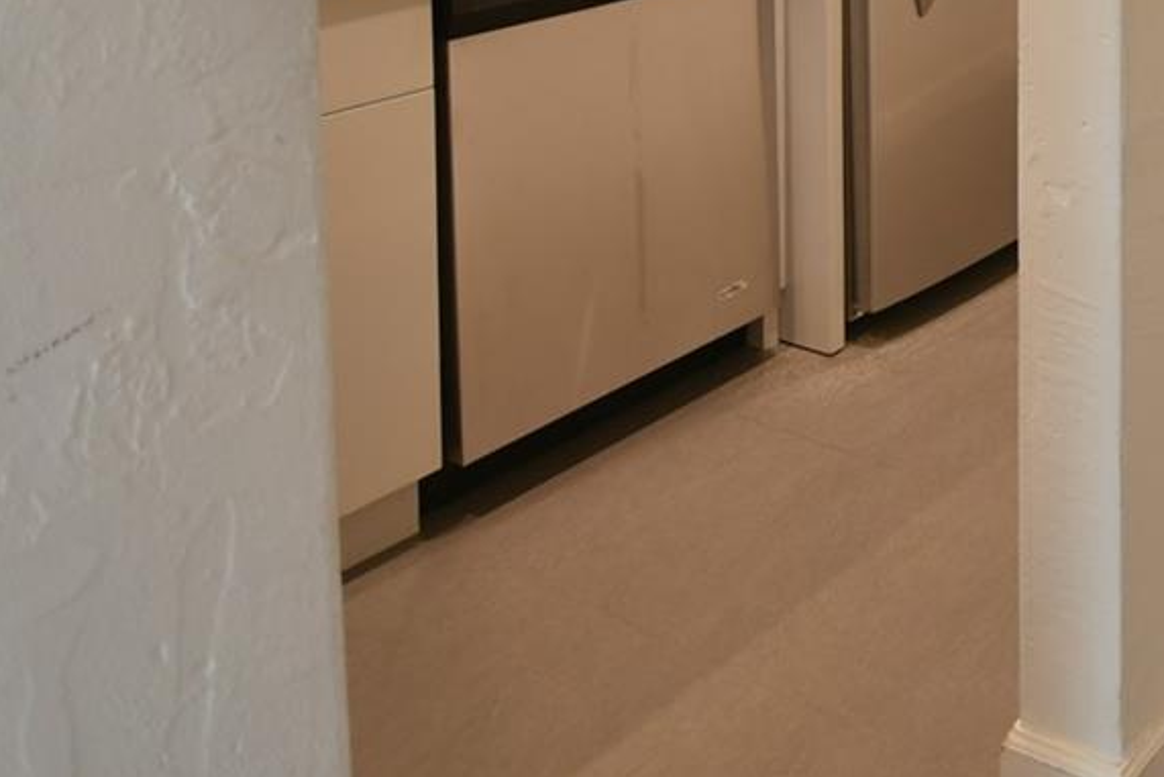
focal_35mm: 42
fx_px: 1358
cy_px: -269
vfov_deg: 26.4
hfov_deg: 36.2
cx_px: 1392
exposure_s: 1/80
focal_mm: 10
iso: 800
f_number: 4
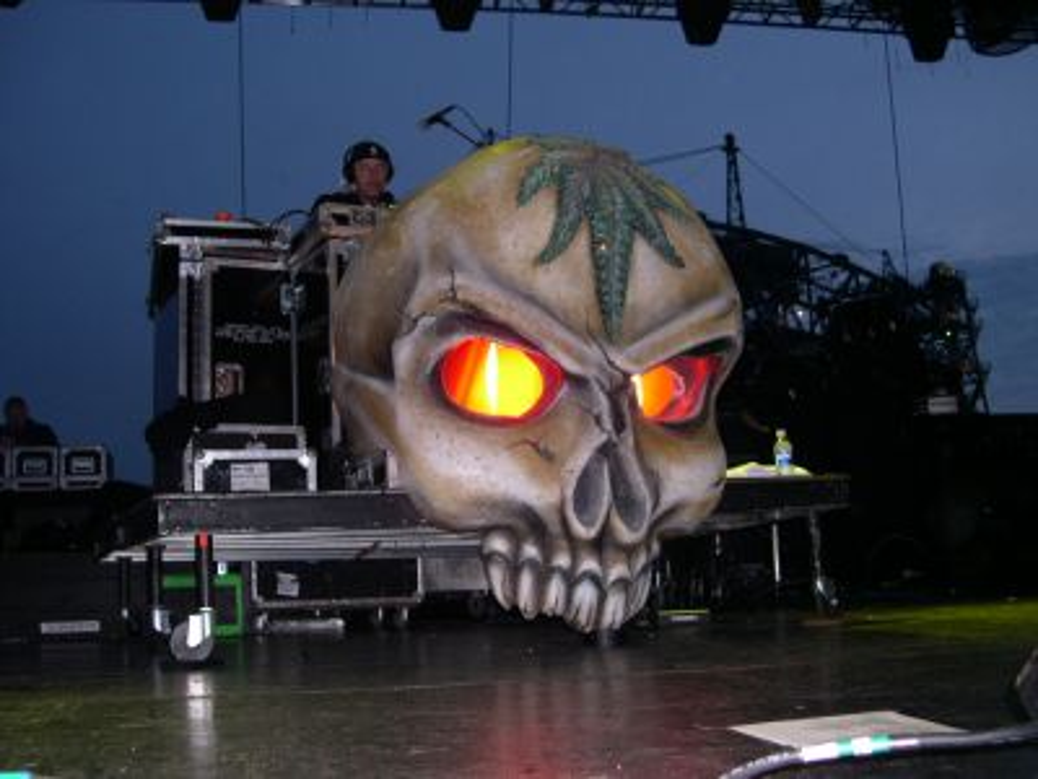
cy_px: 390
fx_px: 1139
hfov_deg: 49.0
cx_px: 519
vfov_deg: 37.7
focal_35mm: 38
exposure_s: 1/60
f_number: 2.8
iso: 178
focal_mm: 8
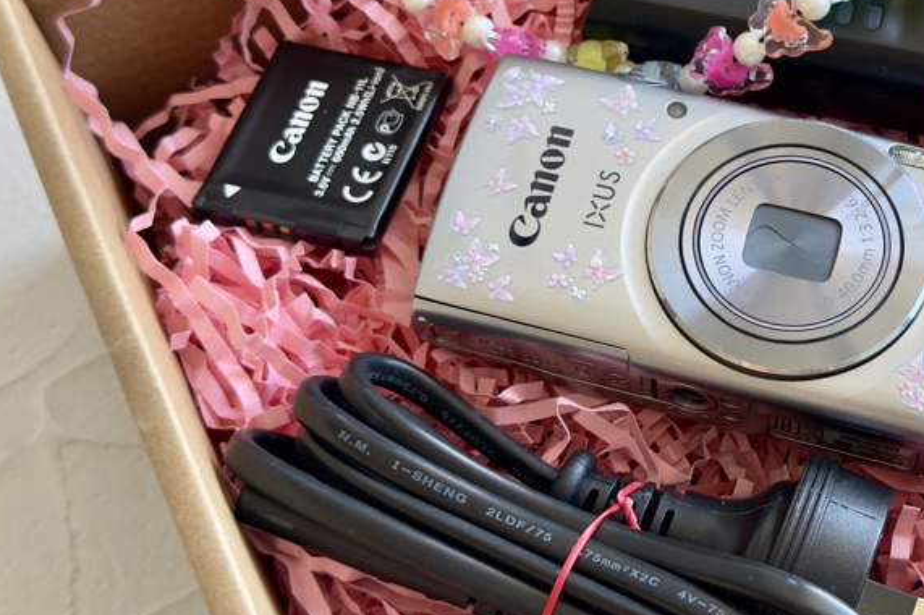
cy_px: 222
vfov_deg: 16.2
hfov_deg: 23.8
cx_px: 759
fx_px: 2155
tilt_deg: -60.4
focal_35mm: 84
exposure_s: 1/121
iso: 100
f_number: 1.78
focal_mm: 6.76
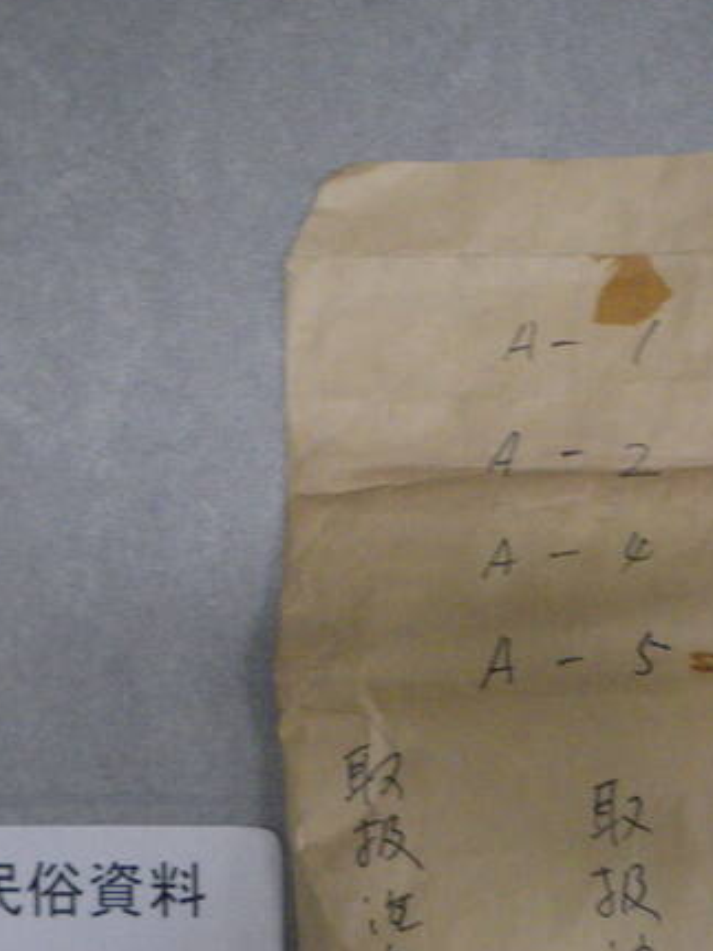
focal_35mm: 52
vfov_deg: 36.4
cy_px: 647
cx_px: 565
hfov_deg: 27.5
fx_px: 1429
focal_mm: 5
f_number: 3.5
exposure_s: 1/50
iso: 500
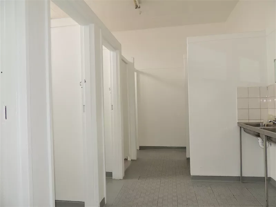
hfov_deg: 71.6
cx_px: 138
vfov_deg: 56.8
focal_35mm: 24
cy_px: 104
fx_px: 191
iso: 220
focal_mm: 4.3
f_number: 3
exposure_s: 1/40
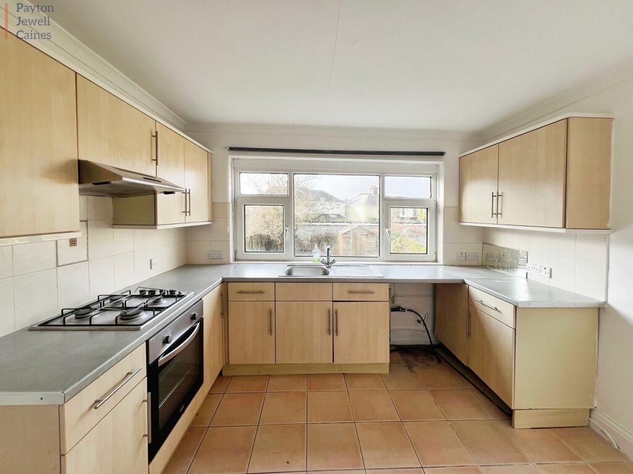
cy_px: 237
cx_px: 316
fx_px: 238
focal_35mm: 13
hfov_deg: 106.2
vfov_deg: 89.9
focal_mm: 1.57
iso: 32
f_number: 1.8
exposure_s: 1/138
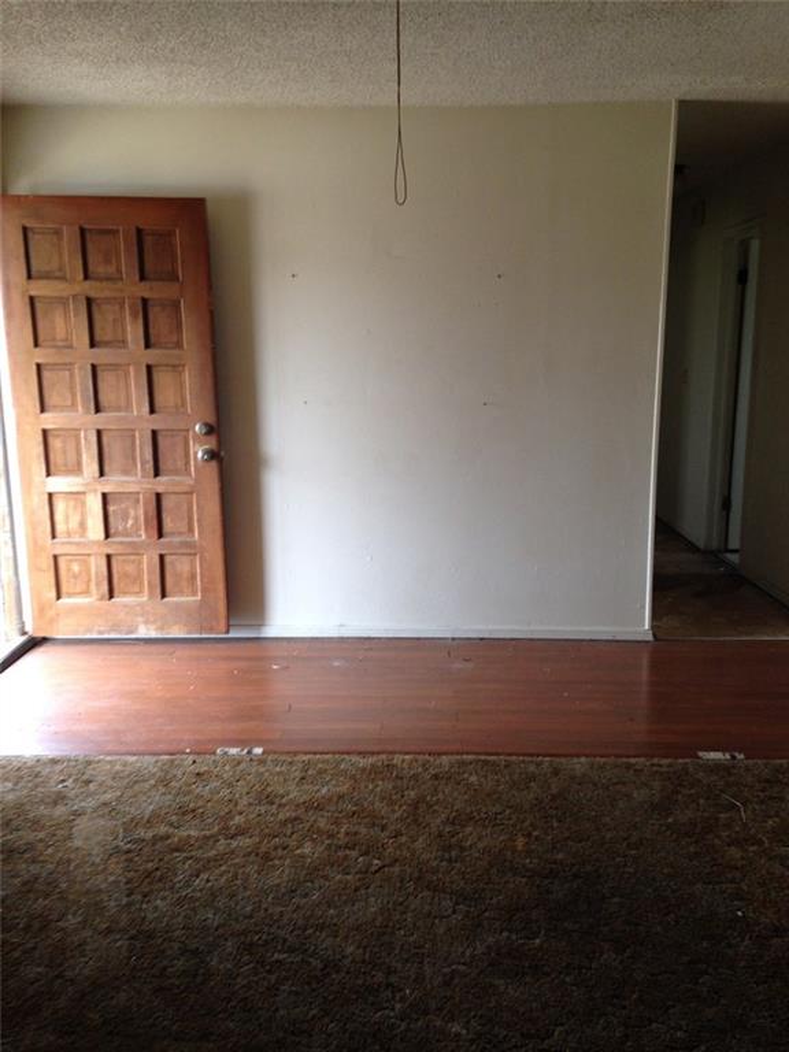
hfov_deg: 42.9
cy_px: 526
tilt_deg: -12.5
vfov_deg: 55.4
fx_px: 1003
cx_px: 394
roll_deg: -0.4
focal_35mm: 33
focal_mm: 4.12
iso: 80
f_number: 2.4
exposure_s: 1/20
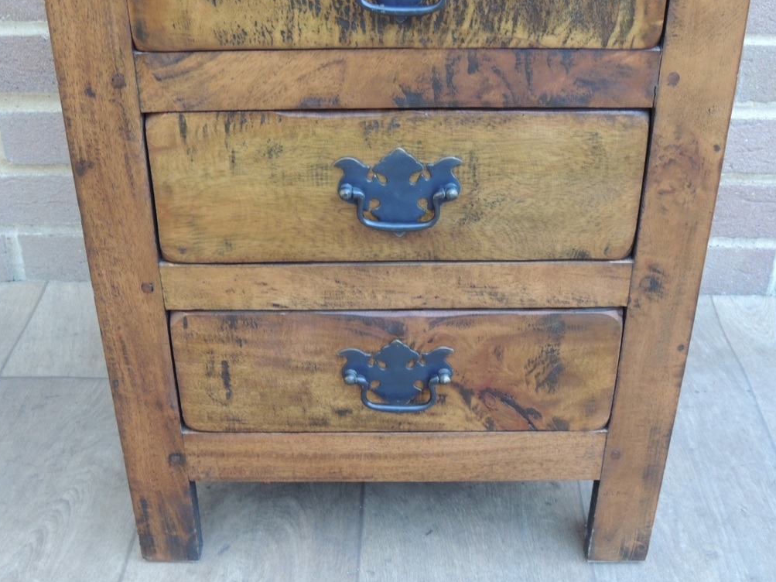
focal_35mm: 48
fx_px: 1076
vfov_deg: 30.3
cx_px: 385
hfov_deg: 39.7
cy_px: 293
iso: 320
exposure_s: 1/50
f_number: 3.5
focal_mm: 8.3
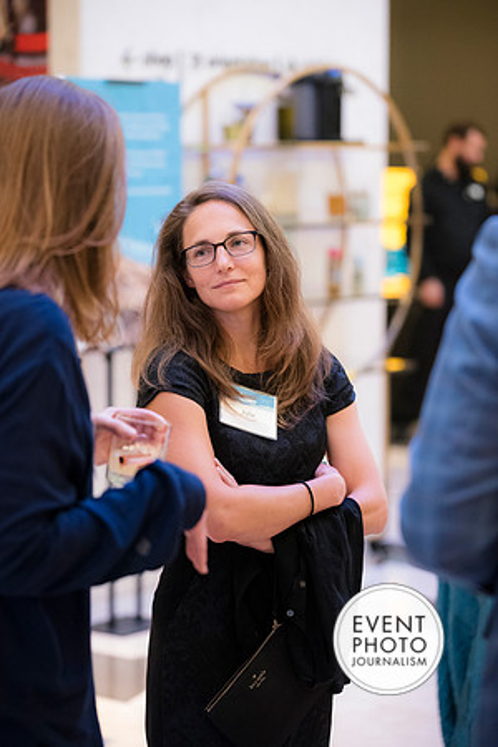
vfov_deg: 19.5
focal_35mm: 105
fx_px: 2179
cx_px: 249
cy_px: 374
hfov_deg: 13.0
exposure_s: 1/100
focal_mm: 105
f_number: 2.8
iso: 6400
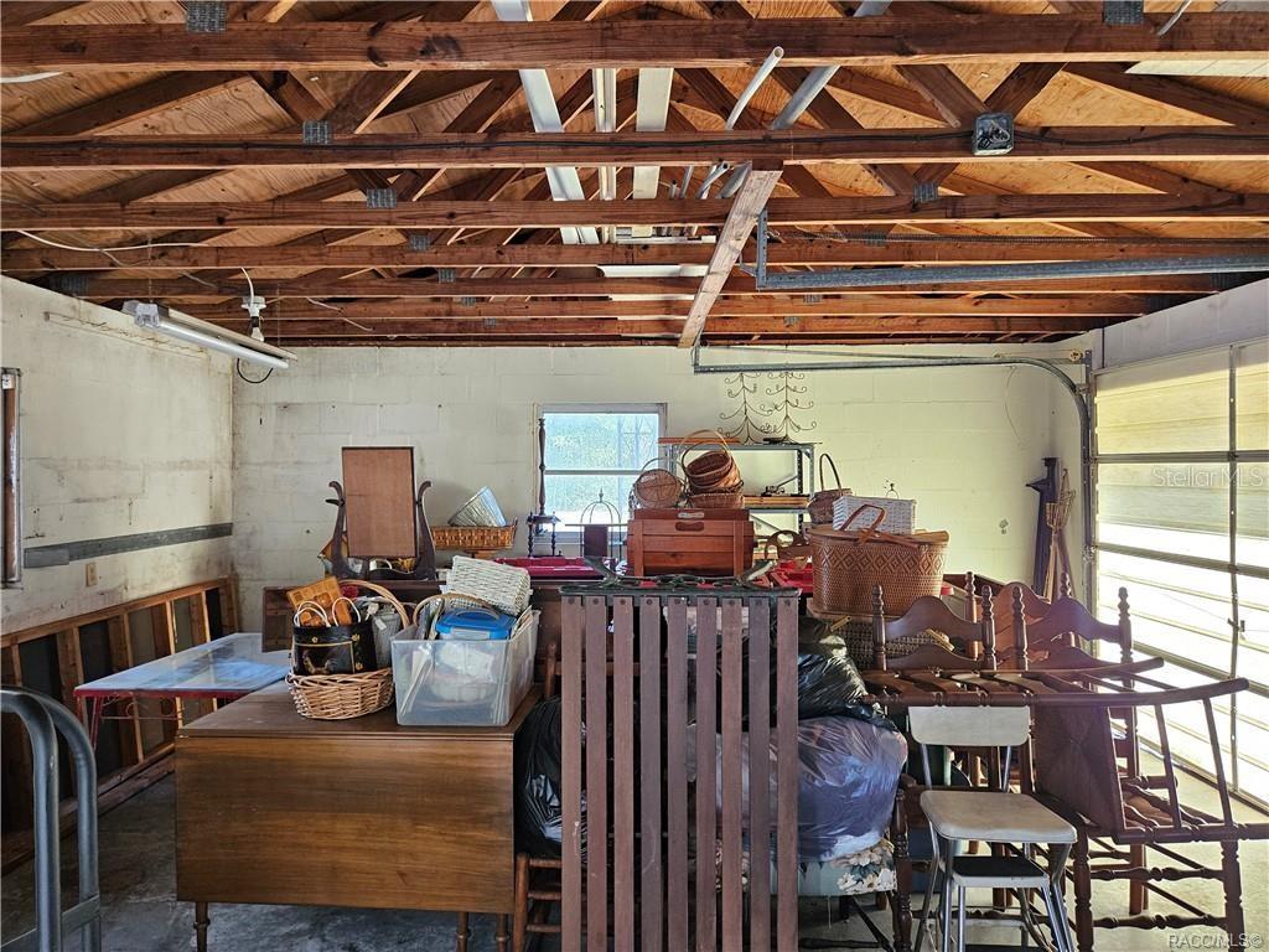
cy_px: 476
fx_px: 843
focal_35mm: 23
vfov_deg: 58.9
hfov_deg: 73.9
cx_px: 634
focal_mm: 5.4
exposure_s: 1/120
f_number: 1.8
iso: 200
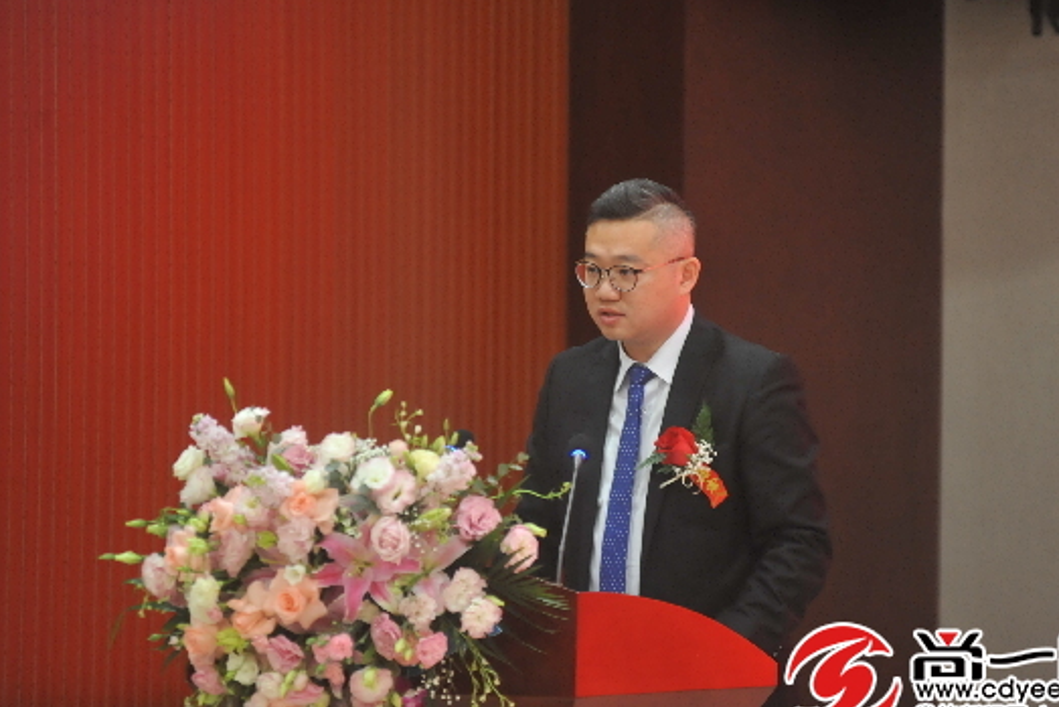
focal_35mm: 229
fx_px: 6738
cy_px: 360
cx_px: 556
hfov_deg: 9.0
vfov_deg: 6.0
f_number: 2.8
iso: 2000
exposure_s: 1/200
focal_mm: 200
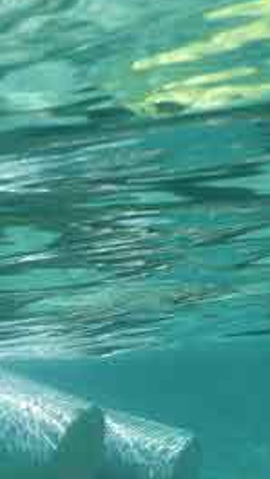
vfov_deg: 17.2
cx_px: -145
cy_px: 466
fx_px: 1553
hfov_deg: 9.6
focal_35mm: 122
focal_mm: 5.1
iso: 125
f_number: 4.1
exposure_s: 1/1250
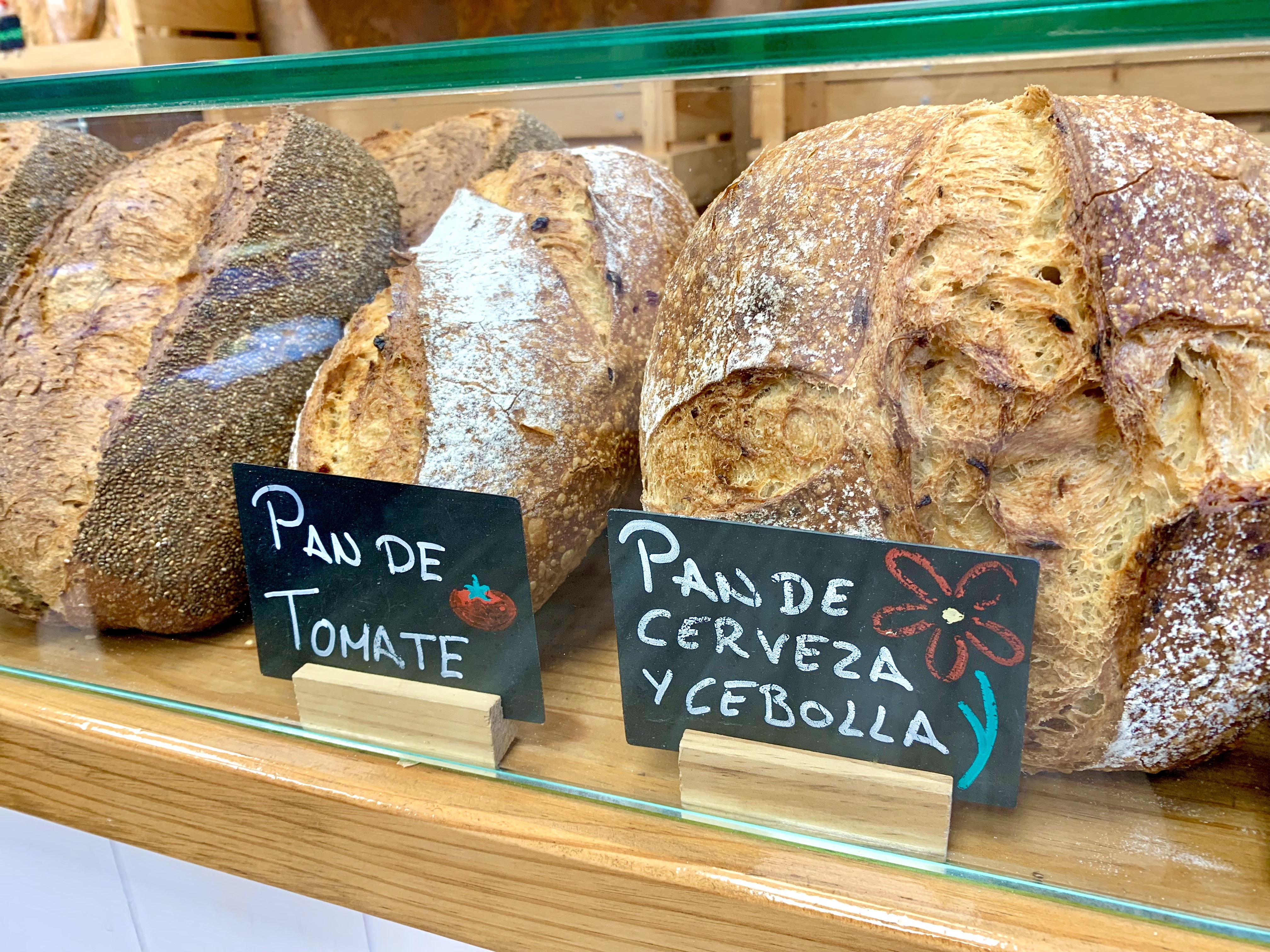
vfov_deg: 53.1
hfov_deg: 67.3
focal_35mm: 26
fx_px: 954
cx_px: 635
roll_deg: +3.5
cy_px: 476
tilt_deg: -20.4
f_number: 1.8
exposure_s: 1/50
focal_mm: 4.25
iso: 80
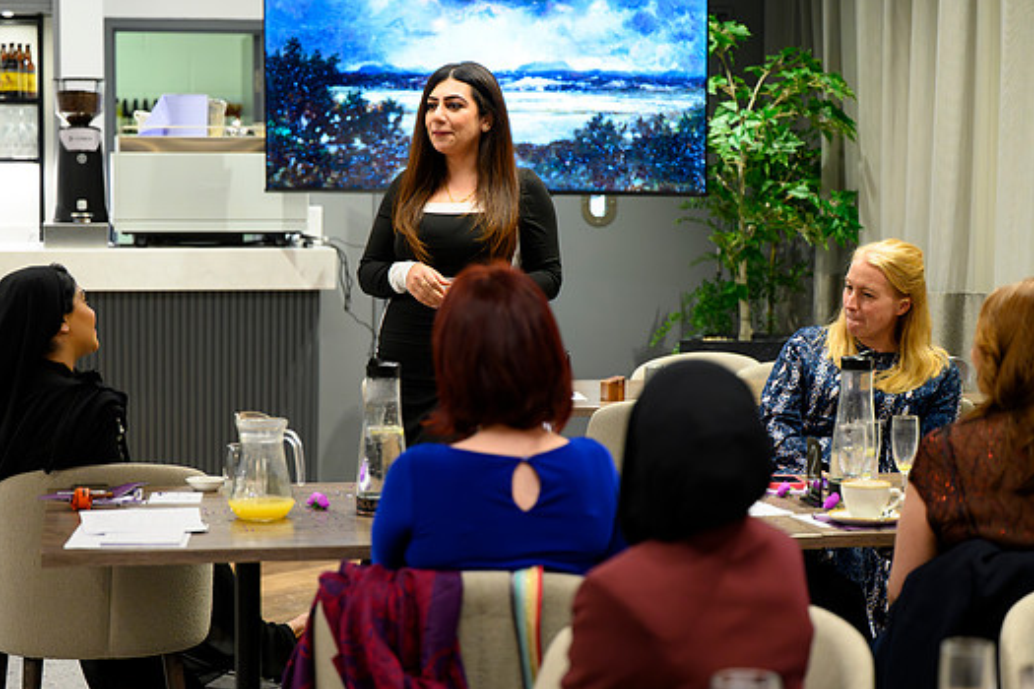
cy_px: 346
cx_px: 486
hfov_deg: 26.0
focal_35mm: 78
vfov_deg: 17.5
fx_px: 2240
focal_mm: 70
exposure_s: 1/200
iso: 2500
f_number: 2.8
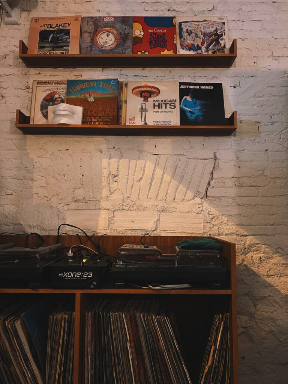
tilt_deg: +5.9
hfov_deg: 53.1
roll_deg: -0.4
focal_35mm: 26
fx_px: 288
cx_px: 144
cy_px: 192
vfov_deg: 67.3
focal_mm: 5.7
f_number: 1.5
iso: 640
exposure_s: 1/25
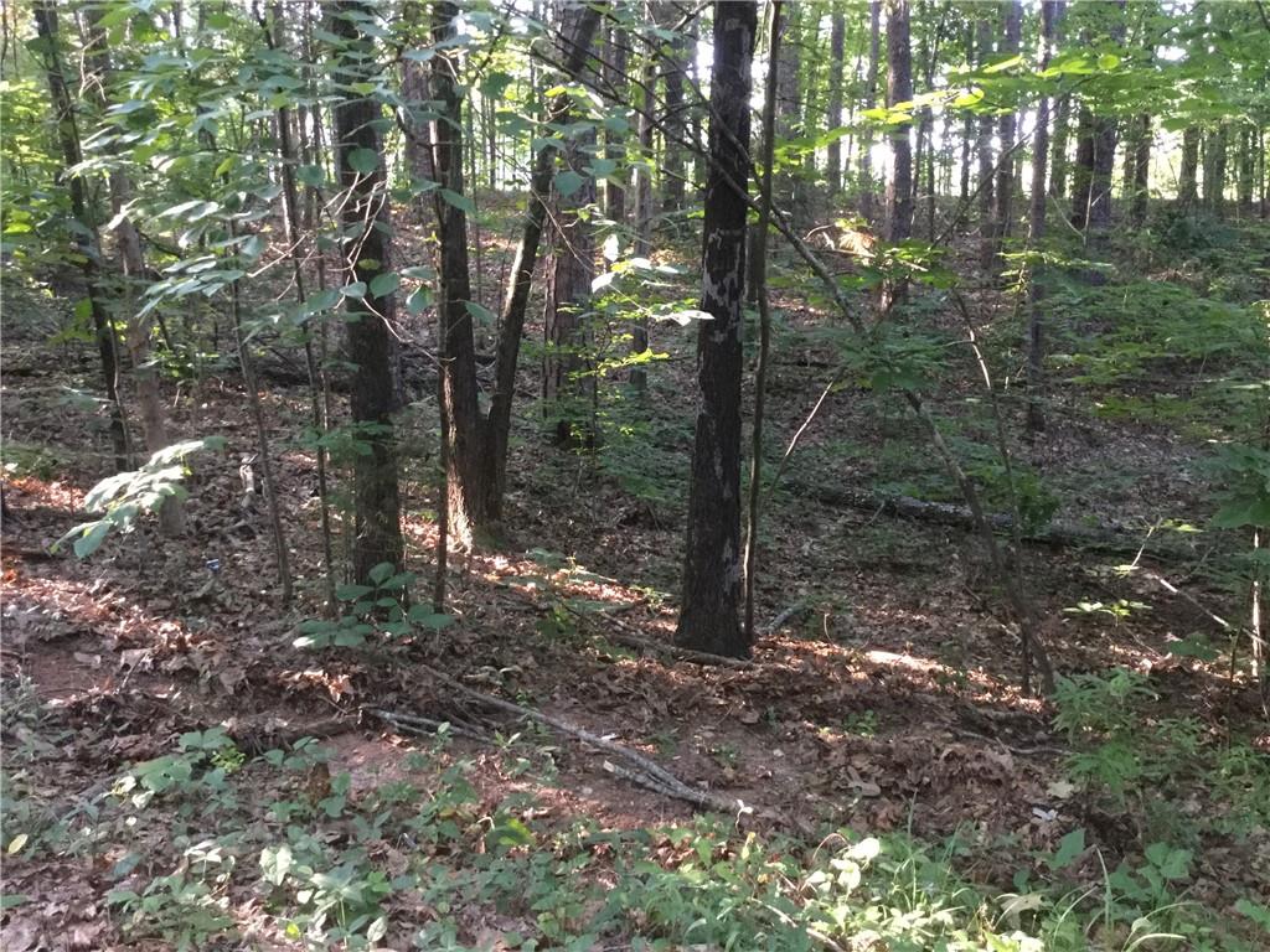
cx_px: 635
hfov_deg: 58.4
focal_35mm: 31
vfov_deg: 45.4
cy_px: 476
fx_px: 1137
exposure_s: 1/30
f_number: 2.4
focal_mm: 3.3
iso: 200
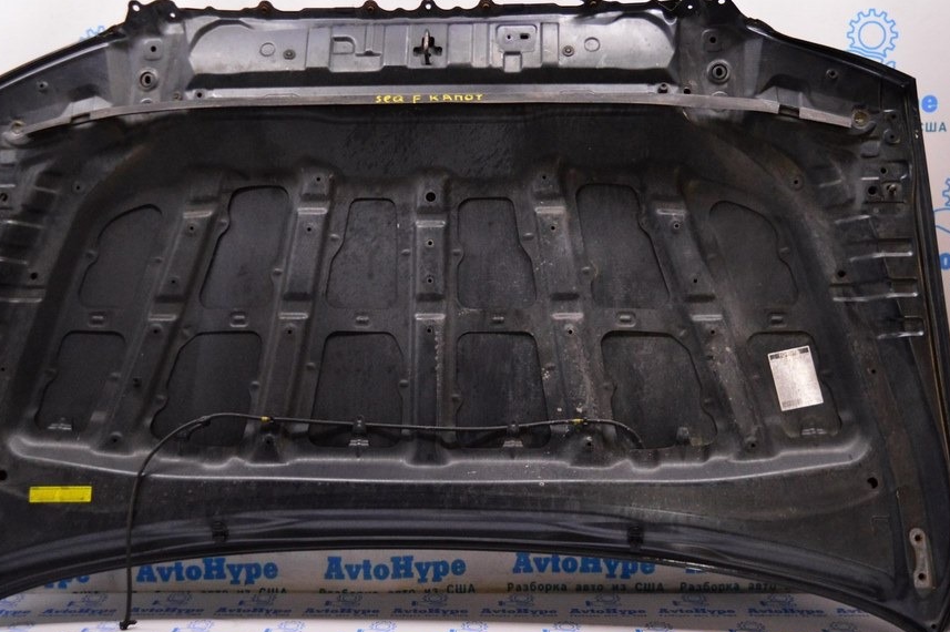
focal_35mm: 43
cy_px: 314
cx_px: 435
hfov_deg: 45.4
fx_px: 1134
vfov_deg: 31.1
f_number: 4
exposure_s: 1/400
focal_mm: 24
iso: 3200
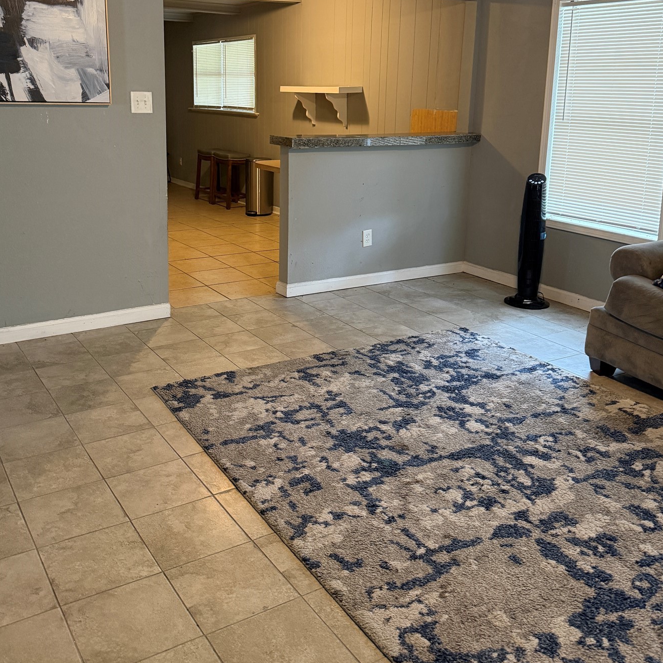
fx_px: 715
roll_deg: -0.6
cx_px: 312
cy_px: 224
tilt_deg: -10.1
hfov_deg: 49.7
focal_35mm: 33
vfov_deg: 48.9
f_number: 1.78
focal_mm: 6.76
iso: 320
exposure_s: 1/60
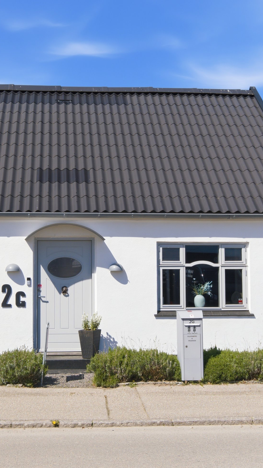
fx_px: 595
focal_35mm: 48
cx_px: 91
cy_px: 234
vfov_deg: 42.9
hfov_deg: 24.8
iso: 200
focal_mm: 20
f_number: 8
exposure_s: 1/500
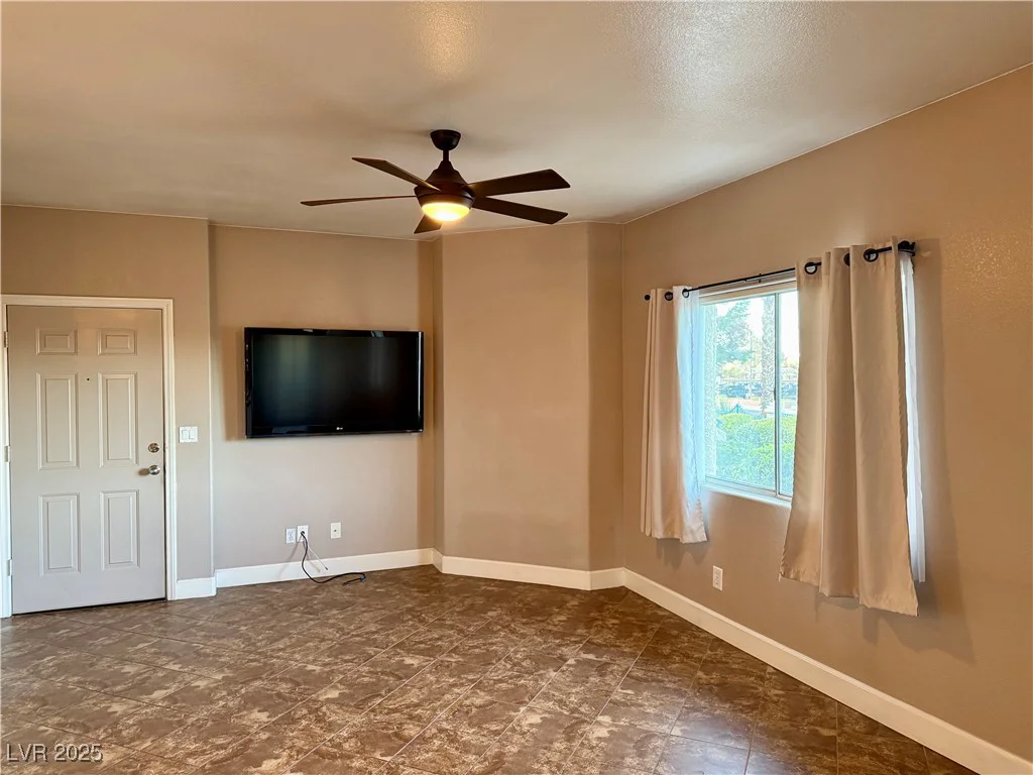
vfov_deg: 56.8
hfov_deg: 71.6
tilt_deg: -1.1
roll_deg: +0.9
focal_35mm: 24
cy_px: 388
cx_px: 516
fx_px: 716
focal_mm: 6.76
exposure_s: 1/60
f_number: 1.78
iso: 320
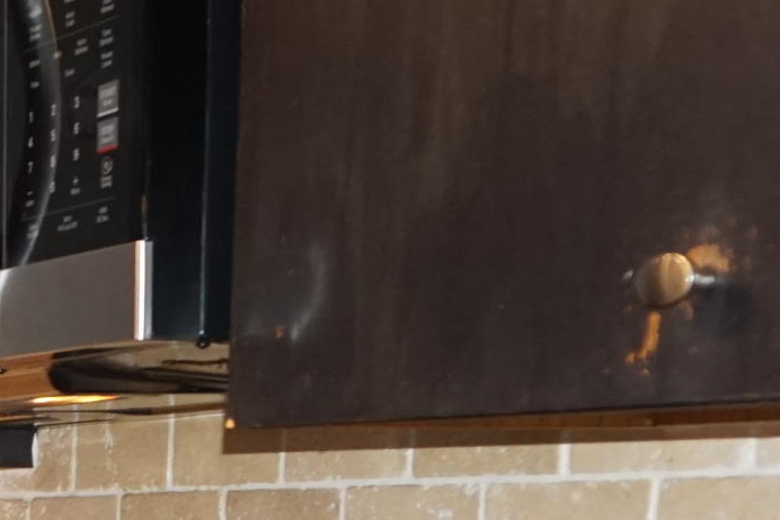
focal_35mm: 104
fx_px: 2253
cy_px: 814
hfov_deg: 16.4
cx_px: -640
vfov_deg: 12.4
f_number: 3.5
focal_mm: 16
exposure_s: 1/160
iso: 800
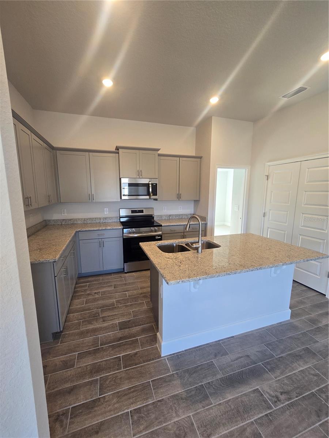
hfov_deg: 89.9
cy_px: 219
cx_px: 164
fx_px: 165
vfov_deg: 106.2
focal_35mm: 13
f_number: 2.2
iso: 125
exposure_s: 1/60
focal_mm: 2.2
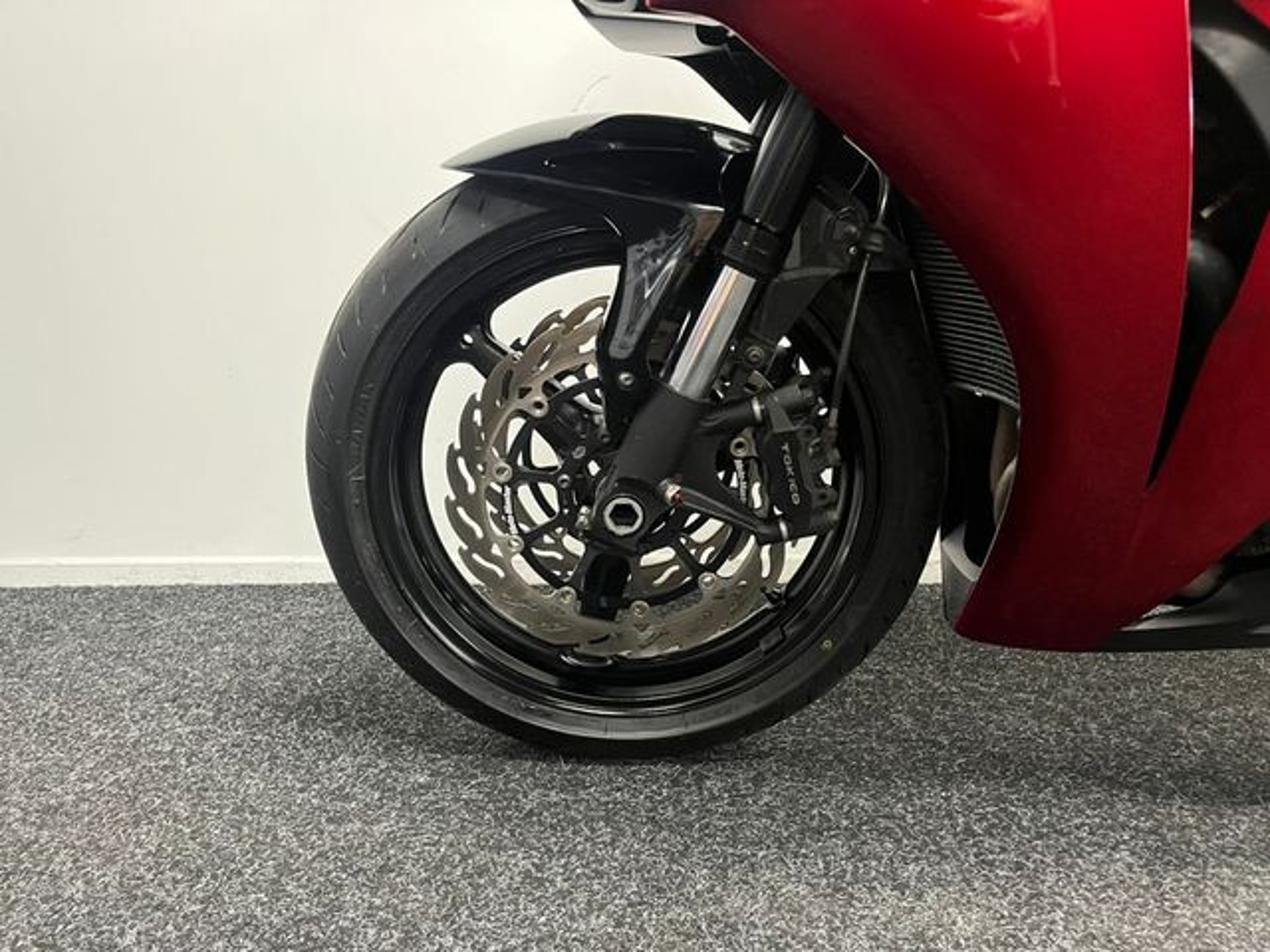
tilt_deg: -11.8
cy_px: 476
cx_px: 635
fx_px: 954
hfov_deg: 67.3
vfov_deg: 53.1
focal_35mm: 26
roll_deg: -0.1
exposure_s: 1/50
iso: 500
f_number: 1.6
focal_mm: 5.1
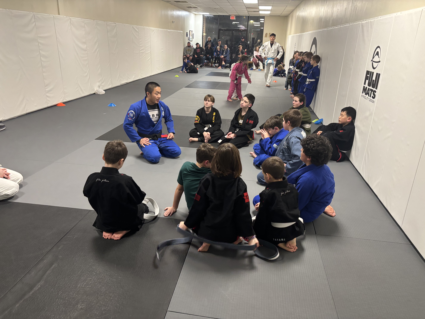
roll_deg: -2.5
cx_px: 212
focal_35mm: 26
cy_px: 160
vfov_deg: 53.1
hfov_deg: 67.3
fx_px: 319
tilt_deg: -20.1
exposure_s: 1/60
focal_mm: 5.96
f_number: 1.6
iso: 250
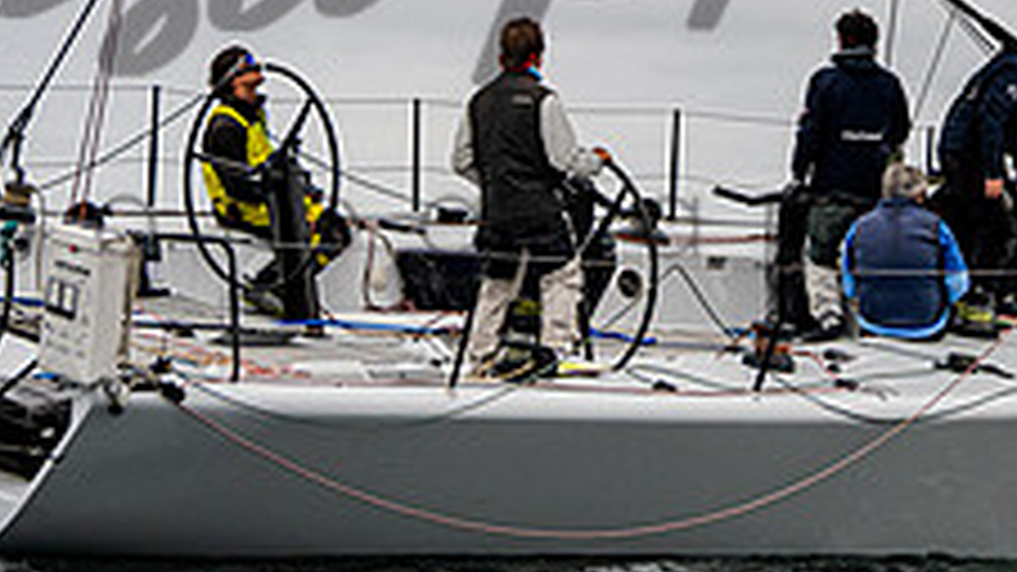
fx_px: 4395
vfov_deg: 7.4
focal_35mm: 163
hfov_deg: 13.1
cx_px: 887
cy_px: -120
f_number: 6.3
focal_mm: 58
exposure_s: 1/2500
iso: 800
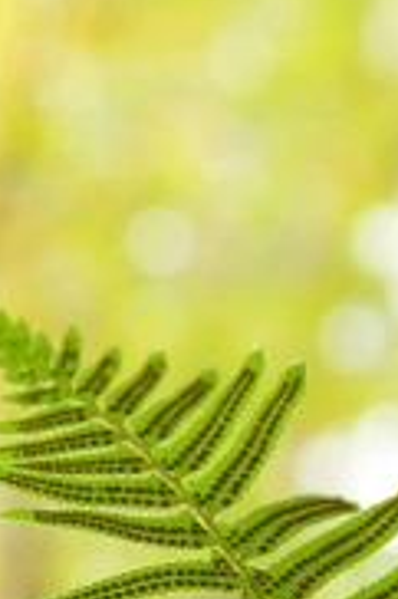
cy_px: 836
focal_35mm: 208
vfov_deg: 9.7
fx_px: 3456
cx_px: 214
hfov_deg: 6.6
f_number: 8
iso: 500
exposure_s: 1/5
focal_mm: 70
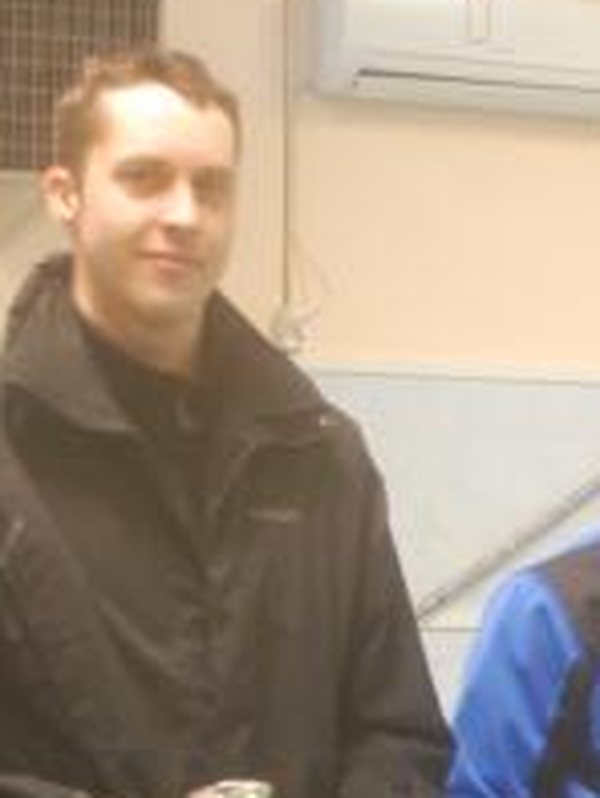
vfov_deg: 11.5
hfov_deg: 8.5
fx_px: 3923
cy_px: 733
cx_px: 1034
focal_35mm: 170
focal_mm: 29
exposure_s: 1/20
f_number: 4.2
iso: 800
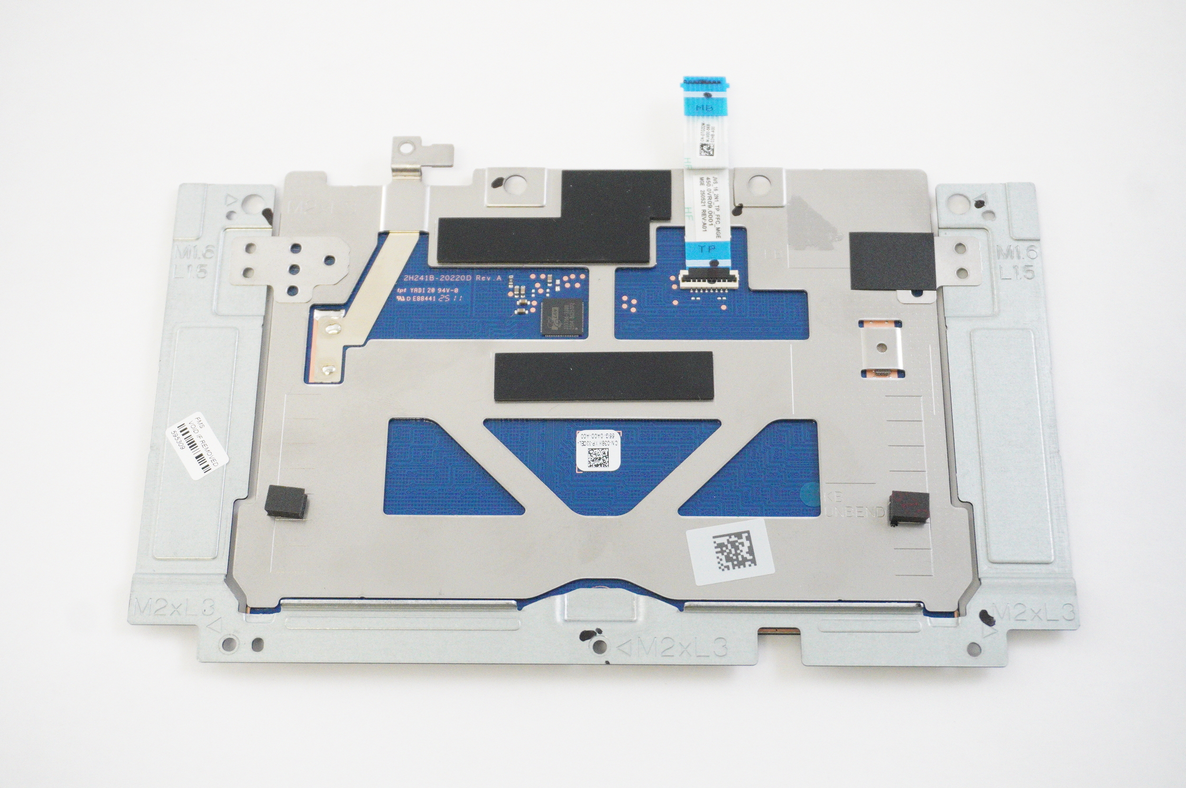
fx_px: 1679
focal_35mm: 51
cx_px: 593
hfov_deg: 38.9
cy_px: 394
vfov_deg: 26.4
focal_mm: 34
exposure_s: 1/250
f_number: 5.6
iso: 6400
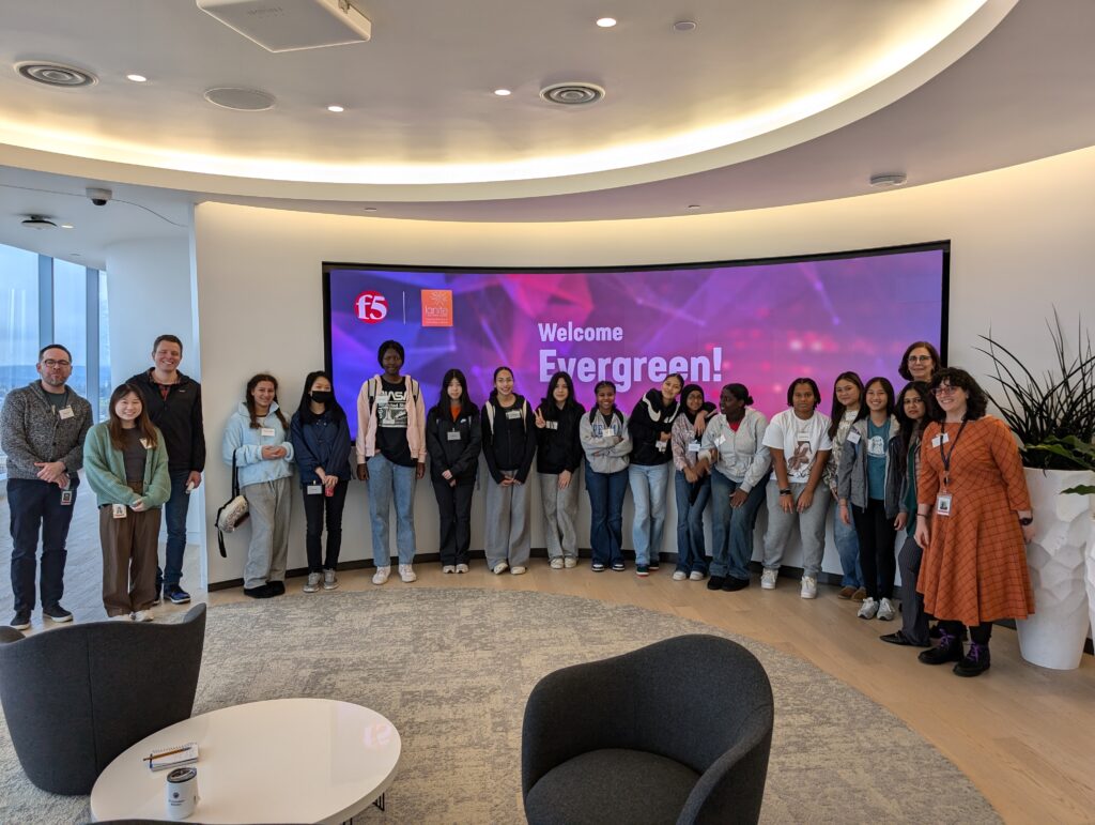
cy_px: 412
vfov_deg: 56.9
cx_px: 548
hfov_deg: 71.5
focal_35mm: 24
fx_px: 760
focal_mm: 6.9
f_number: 1.68
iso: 16
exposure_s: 1/60
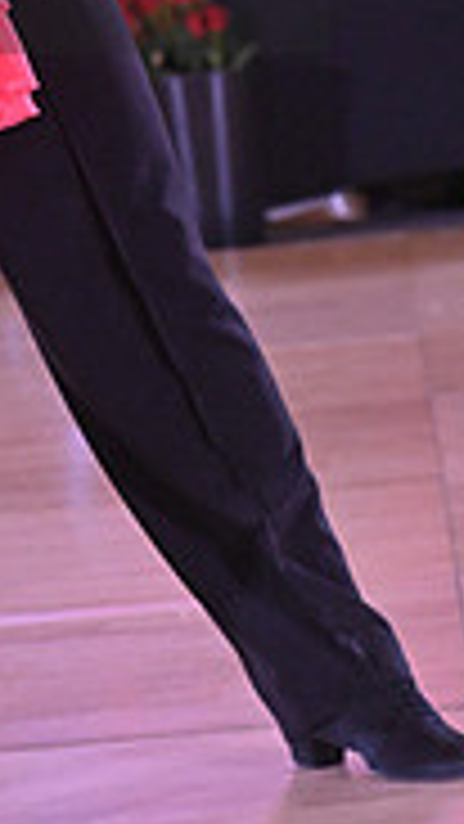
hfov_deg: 3.8
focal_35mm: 315
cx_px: -291
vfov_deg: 6.8
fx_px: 6887
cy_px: -95
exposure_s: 1/320
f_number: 5
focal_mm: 95
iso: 3200
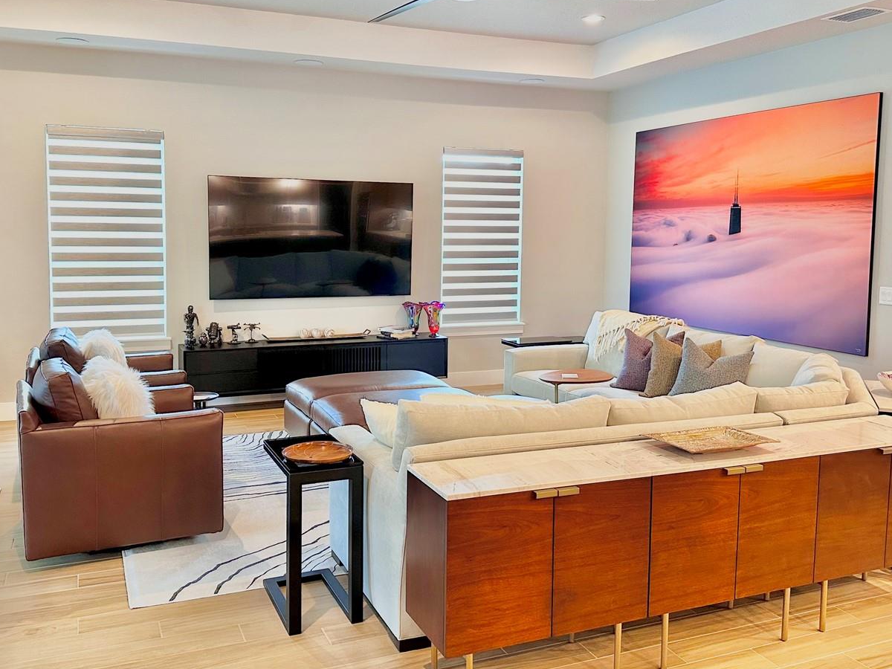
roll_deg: -0.9
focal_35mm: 32
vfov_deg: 44.1
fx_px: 825
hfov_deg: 56.8
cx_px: 428
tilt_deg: -3.9
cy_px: 306
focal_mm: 6.86
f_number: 1.78
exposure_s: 1/60
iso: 250
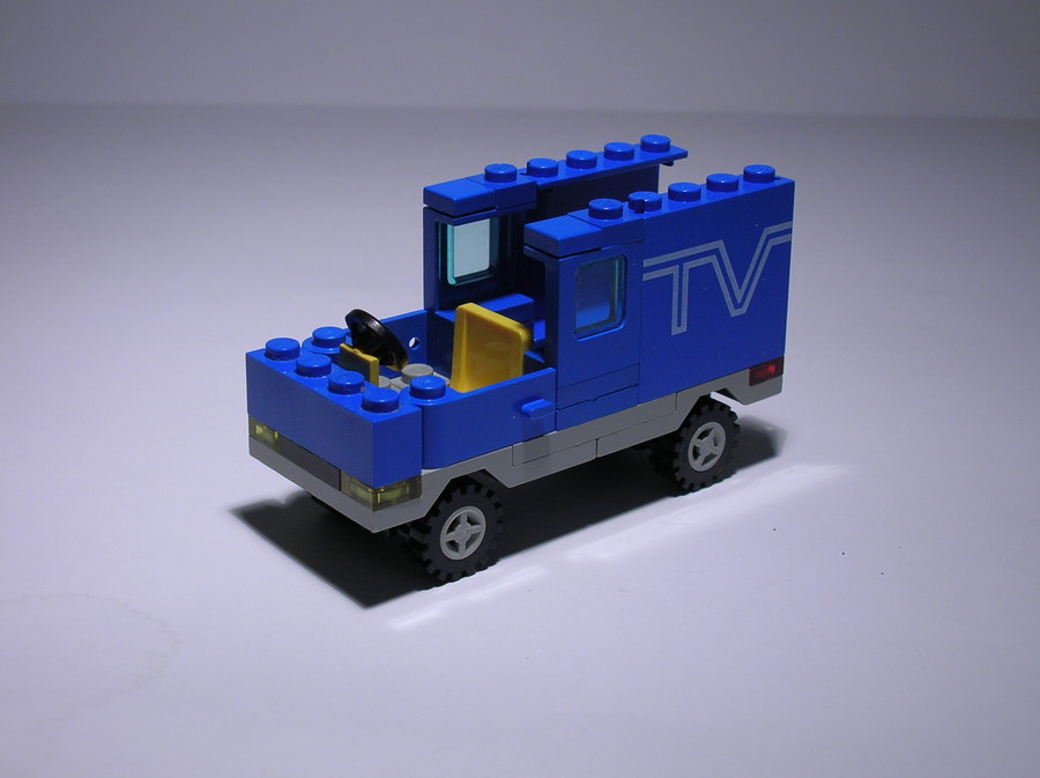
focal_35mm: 58
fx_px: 1741
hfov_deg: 33.3
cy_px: 389
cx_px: 520
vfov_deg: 25.2
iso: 50
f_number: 3.5
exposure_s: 1/33.4
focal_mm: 9.7
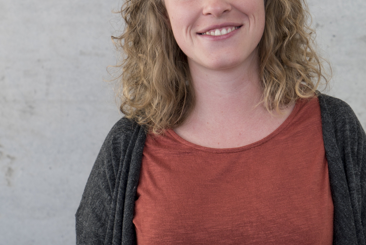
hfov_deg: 21.4
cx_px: 211
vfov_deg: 14.4
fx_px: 966
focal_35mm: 95
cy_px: 60
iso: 400
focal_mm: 62
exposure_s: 1/50
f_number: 5.6
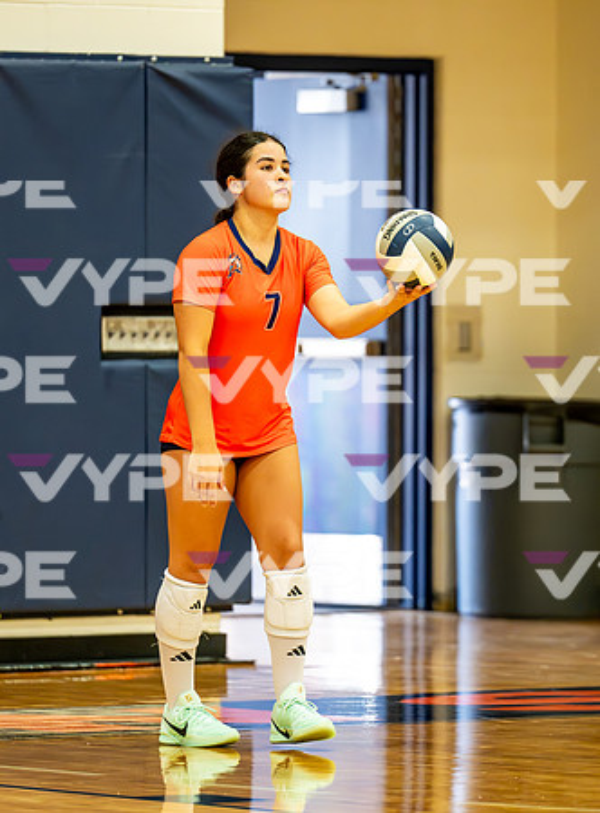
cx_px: 342
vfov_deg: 6.5
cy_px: 415
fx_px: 7182
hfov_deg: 4.8
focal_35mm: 307
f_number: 2.8
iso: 4500
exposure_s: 1/800
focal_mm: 200
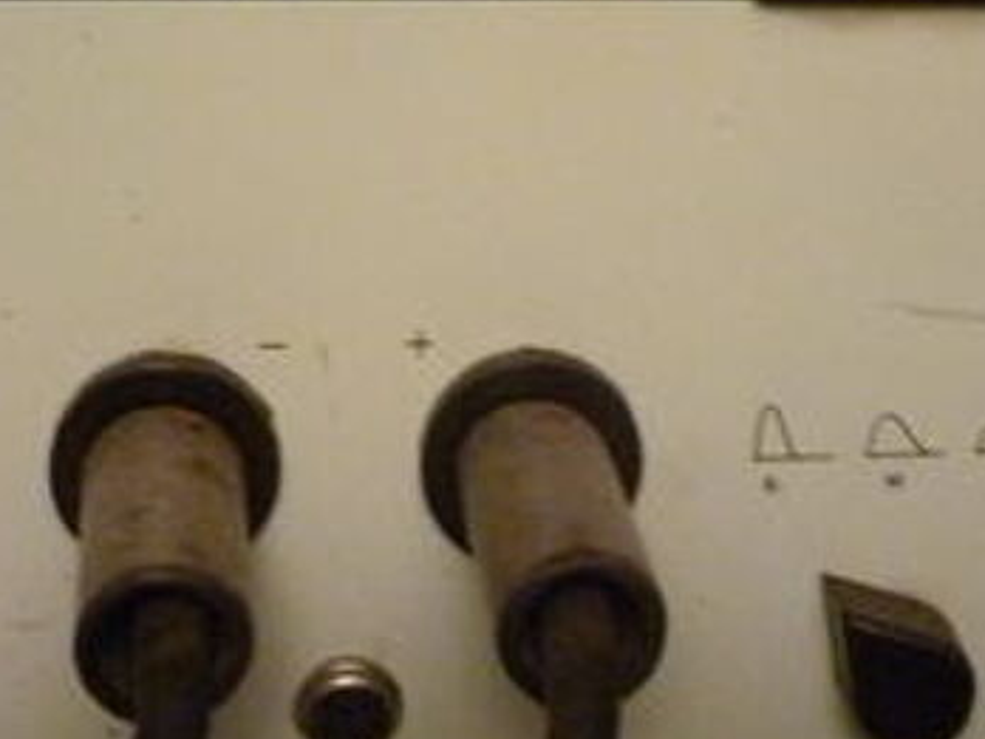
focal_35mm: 92
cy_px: 113
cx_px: 838
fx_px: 2618
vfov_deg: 15.9
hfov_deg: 21.0
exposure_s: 1/30
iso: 640
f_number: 3
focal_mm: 5.8
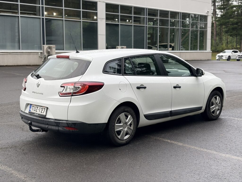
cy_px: 91
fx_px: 364
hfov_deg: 36.8
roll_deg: +0.4
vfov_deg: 28.0
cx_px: 121
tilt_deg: -7.5
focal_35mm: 52
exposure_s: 1/295
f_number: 1.6
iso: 32
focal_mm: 5.96
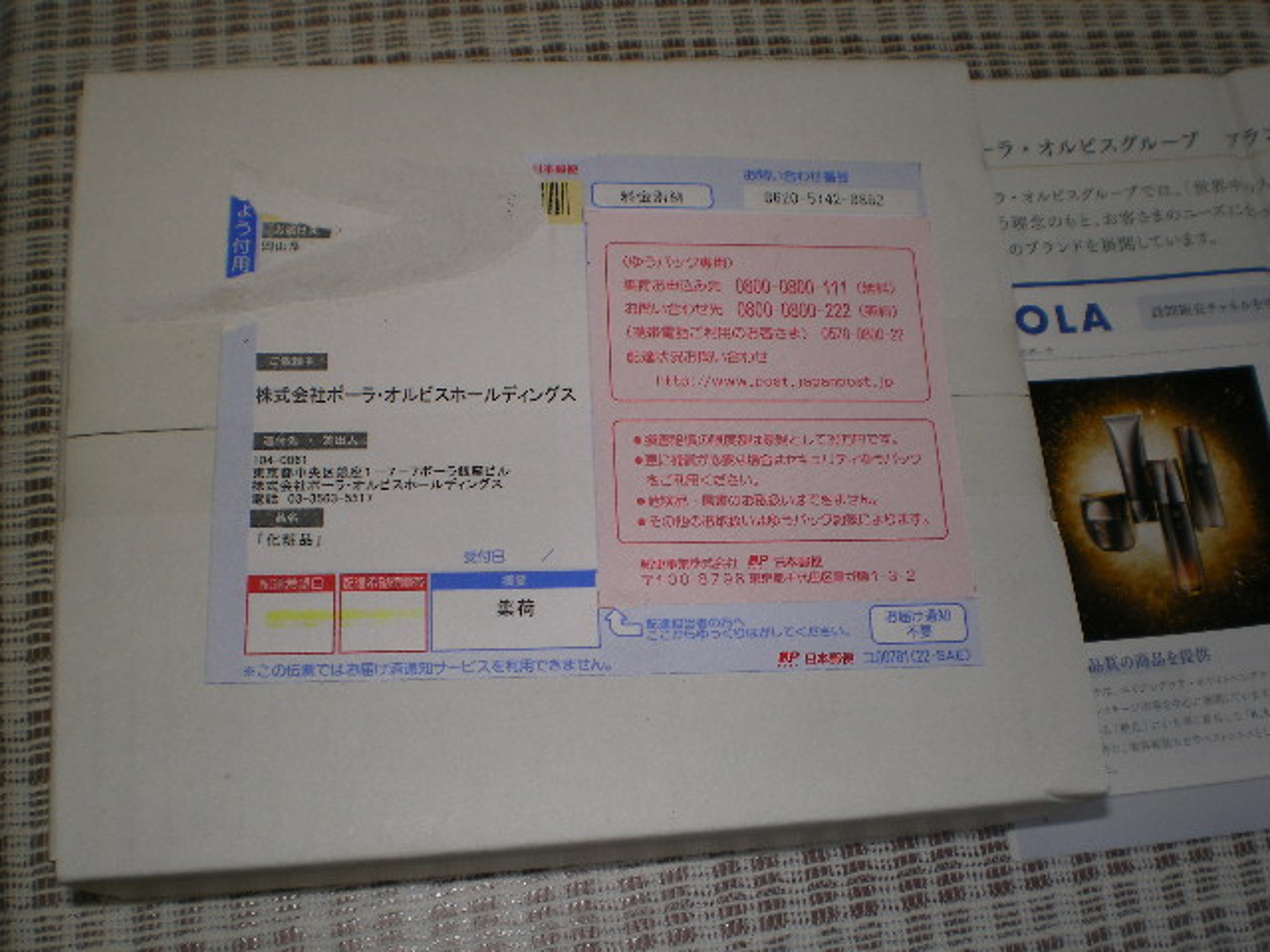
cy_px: 476
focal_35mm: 38
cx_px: 635
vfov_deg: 37.7
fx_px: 1394
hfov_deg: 49.0
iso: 64
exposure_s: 1/30
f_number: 4.6
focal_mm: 6.3
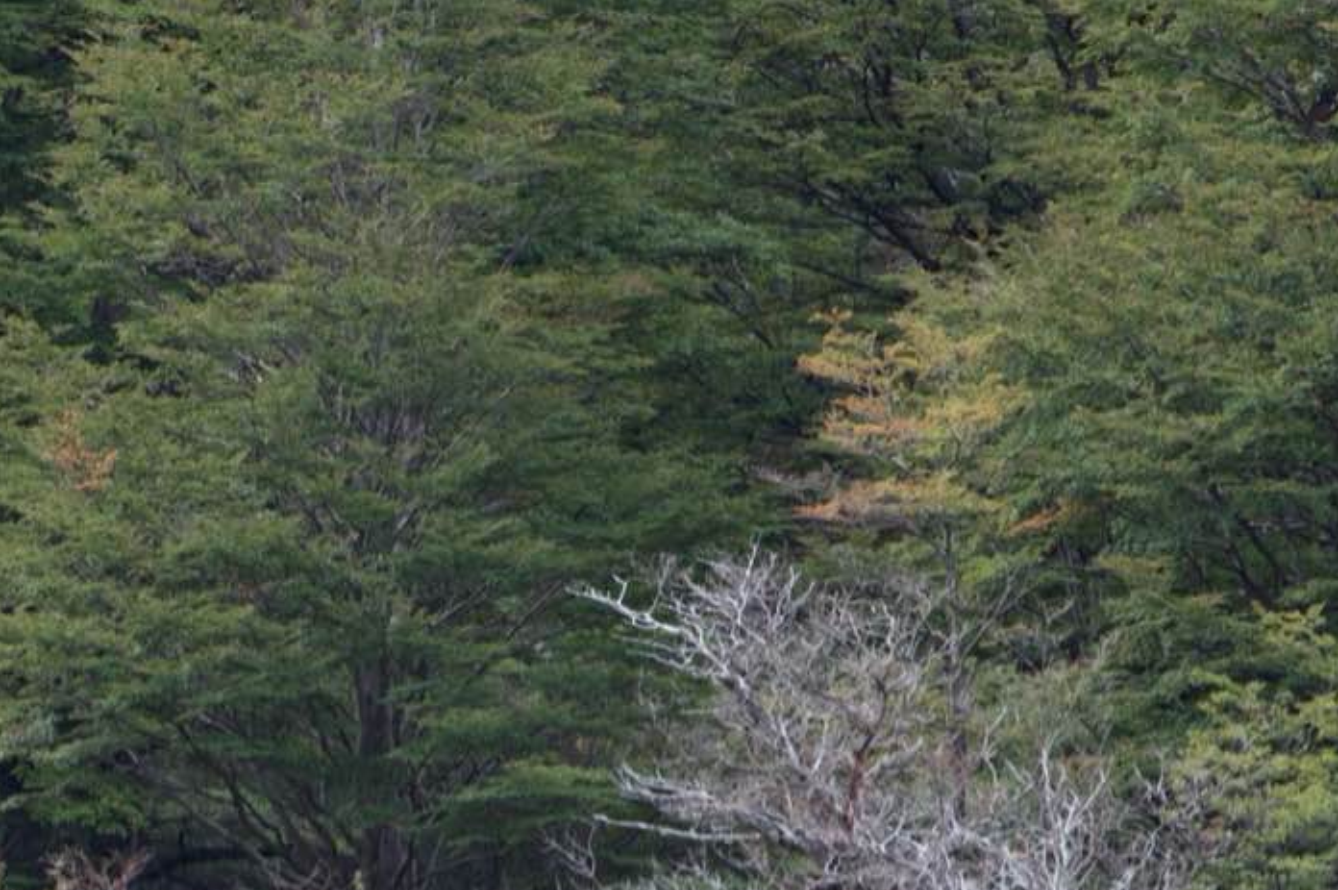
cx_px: -500
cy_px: 889
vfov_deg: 1.2
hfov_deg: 1.9
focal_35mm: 1104
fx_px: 41002
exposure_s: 1/500
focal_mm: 400
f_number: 5.6
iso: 500
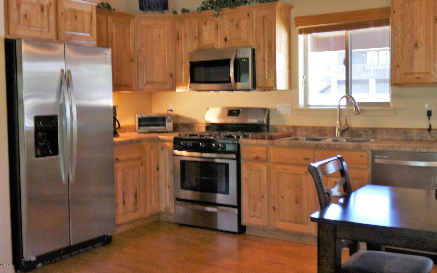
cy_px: 128
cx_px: 219
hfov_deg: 48.2
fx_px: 488
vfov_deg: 31.2
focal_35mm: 41
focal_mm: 15
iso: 800
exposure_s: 1/15
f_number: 4
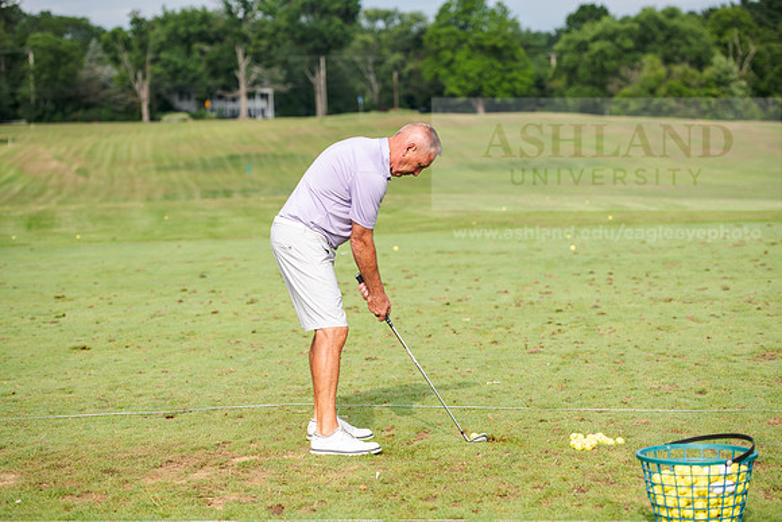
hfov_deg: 21.5
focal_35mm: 95
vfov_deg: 14.4
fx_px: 2064
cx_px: 391
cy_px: 261
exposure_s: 1/800
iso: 100
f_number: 3.5
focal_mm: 95
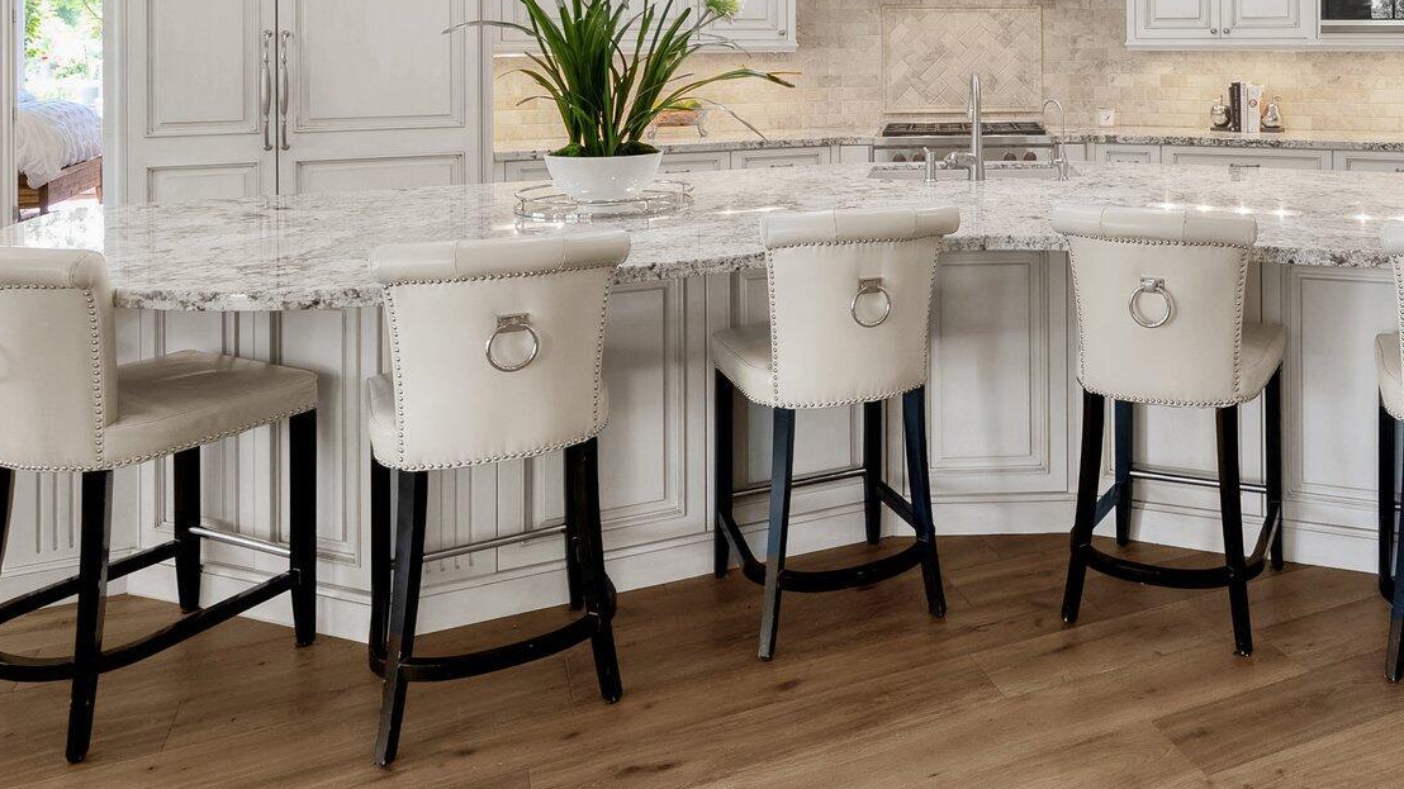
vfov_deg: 35.0
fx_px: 1154
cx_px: 1019
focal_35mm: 31
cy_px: 39
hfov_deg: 59.9
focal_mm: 16
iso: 100
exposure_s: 1/4
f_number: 8
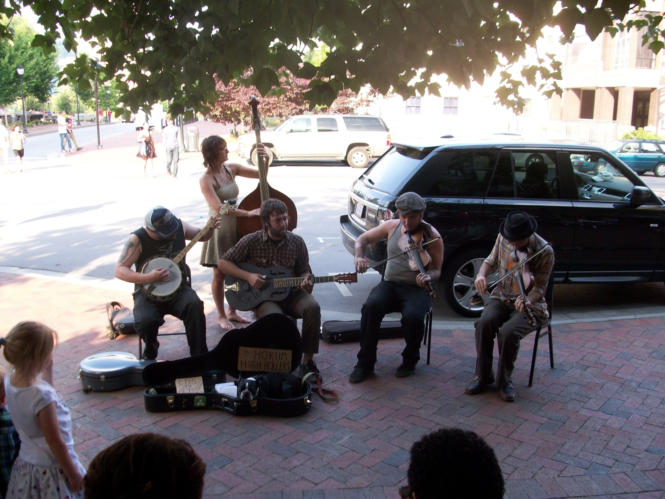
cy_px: 250
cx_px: 332
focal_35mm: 34
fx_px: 653
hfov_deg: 54.0
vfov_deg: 41.8
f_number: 2.8
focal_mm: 5.7
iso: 64
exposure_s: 1/82.7
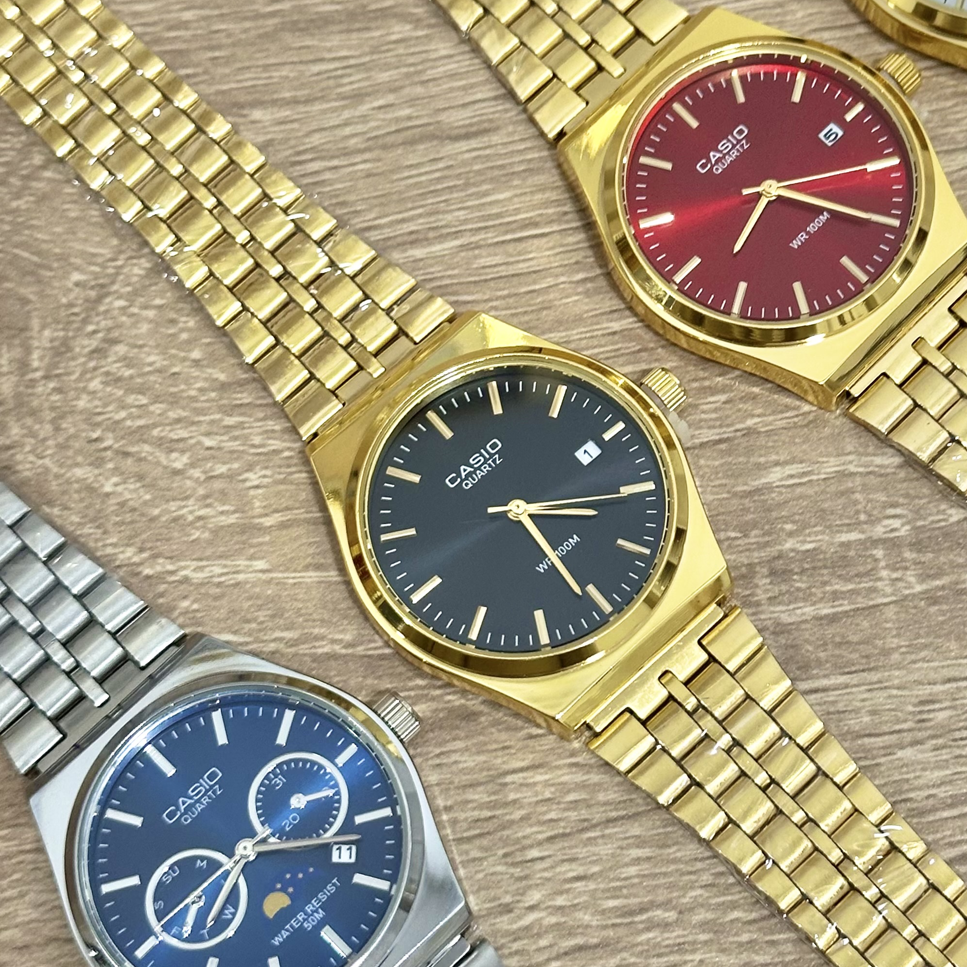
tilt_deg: -71.9
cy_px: 478
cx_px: 688
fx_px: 2718
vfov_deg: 20.2
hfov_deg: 20.1
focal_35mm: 86
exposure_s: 1/60
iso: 125
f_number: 1.78
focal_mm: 6.86
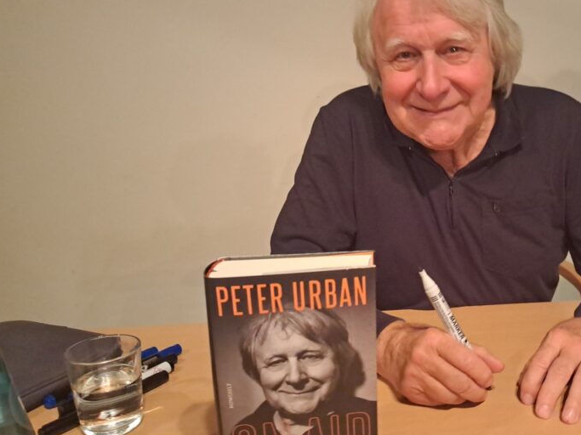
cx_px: 410
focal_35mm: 36
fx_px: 604
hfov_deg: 50.0
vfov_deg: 39.6
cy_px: 224
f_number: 1.8
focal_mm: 5.23
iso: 640
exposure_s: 1/20
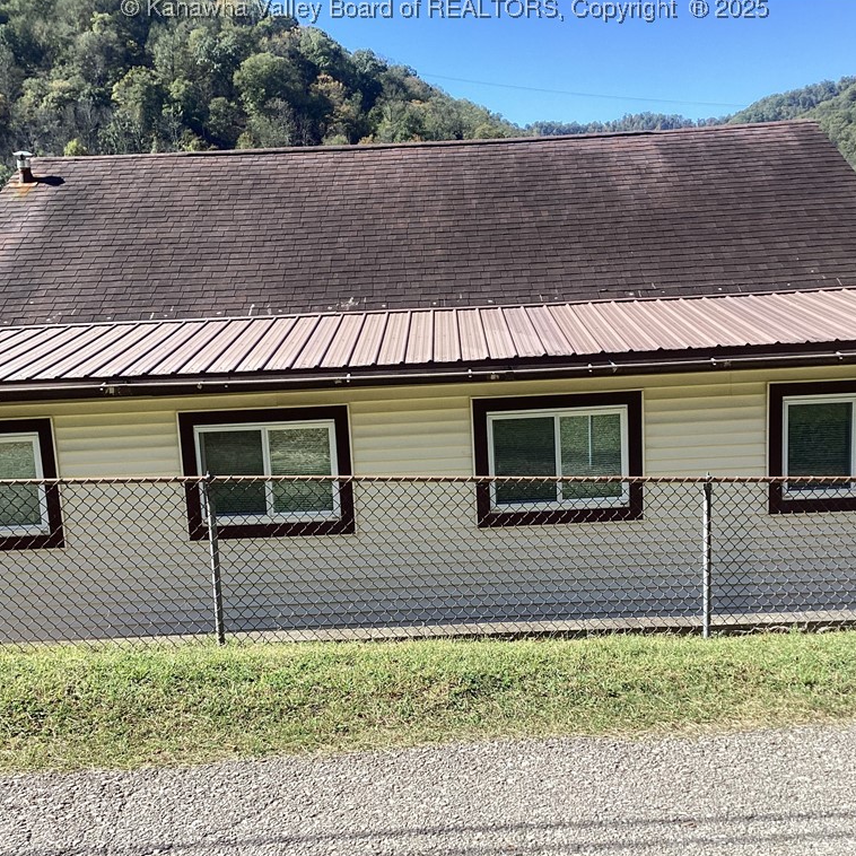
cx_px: 445
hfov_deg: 44.9
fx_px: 1035
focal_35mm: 37
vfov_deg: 44.9
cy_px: 426
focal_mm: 3.3
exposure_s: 1/617
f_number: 2.4
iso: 25
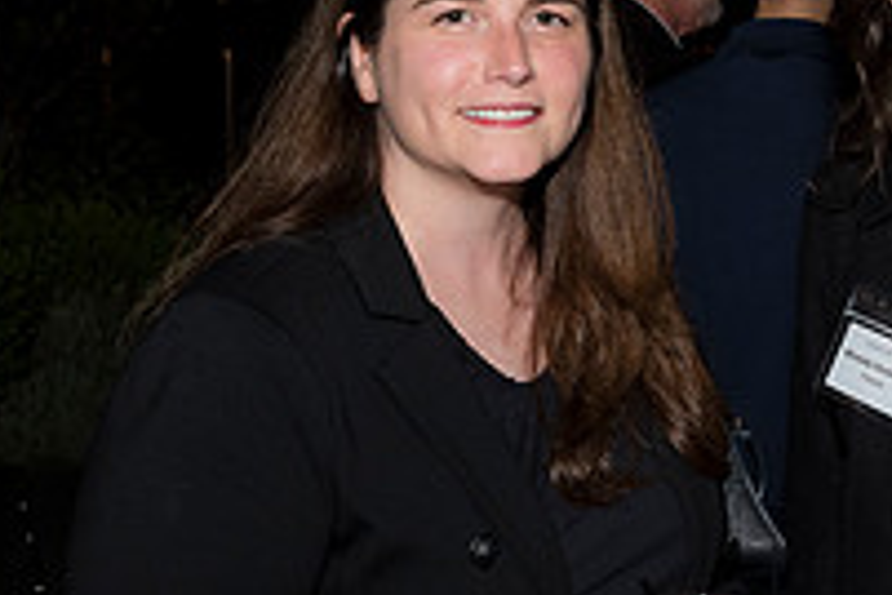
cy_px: 104
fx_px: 2502
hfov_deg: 19.3
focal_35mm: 101
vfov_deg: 13.5
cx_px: 1007
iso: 800
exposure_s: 1/125
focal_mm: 35
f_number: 5.6
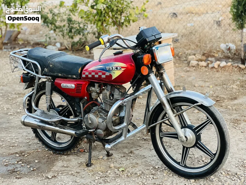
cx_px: 123
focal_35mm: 77
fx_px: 547
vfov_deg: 19.1
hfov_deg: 25.3
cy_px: 92
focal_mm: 9
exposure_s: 1/107
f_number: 2.8
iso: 250
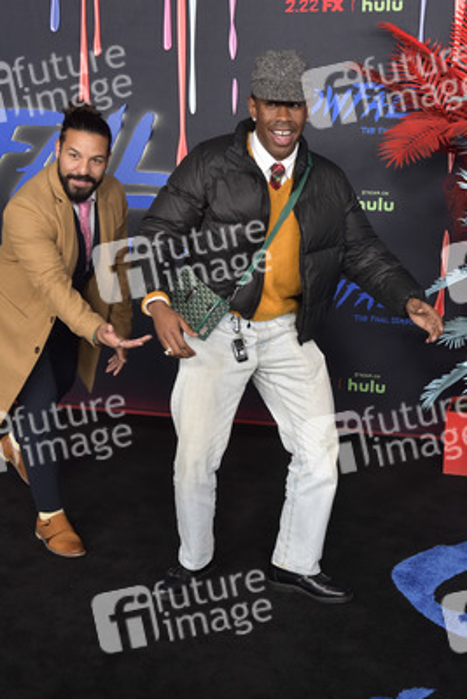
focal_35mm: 45
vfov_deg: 43.6
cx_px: 234
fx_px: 875
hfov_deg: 29.9
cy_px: 350
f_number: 6.3
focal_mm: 45
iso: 2000
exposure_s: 1/250
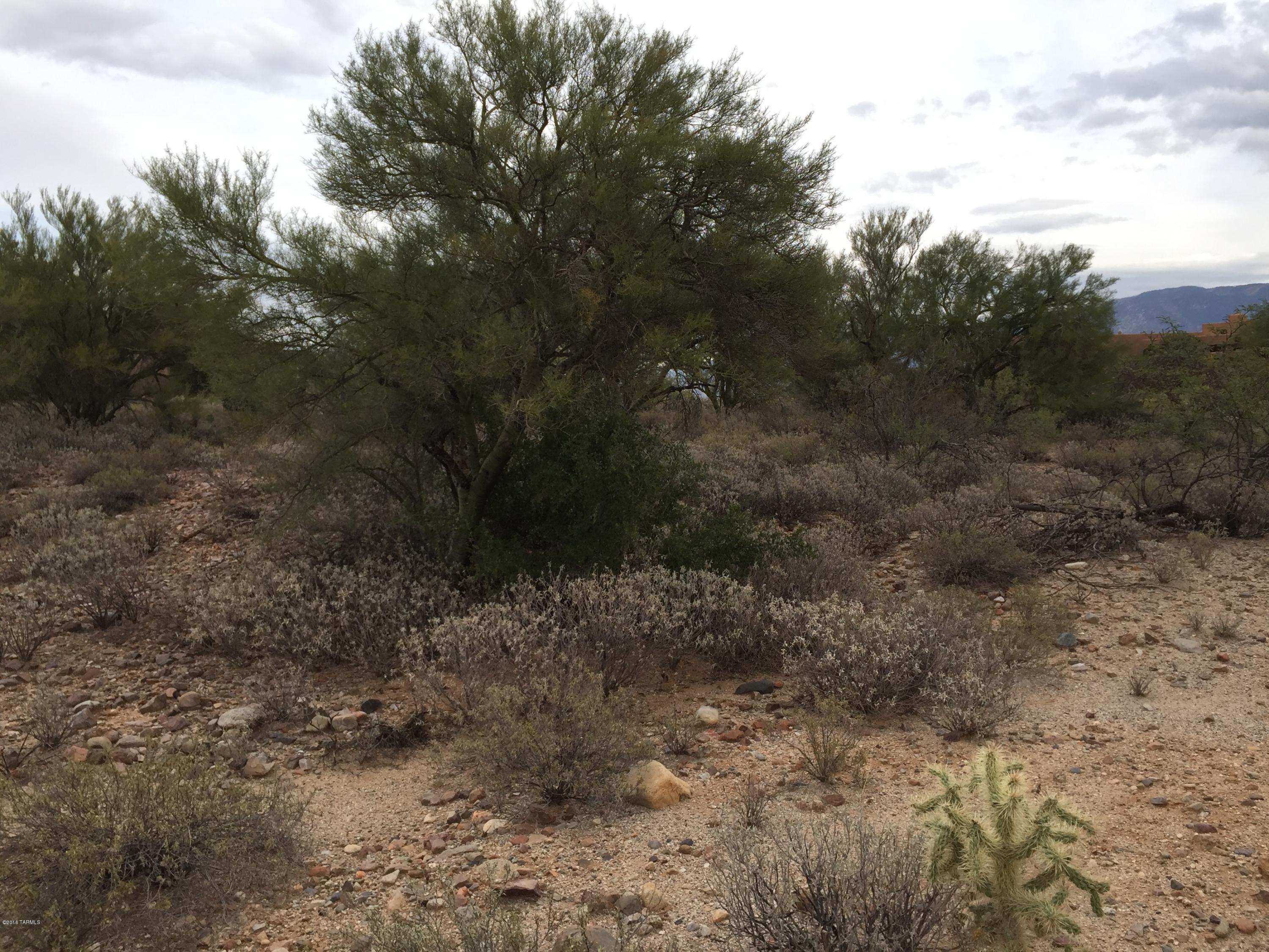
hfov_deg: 61.7
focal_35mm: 29
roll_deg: -0.2
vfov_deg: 48.2
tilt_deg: -3.2
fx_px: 1063
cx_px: 634
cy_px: 476
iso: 32
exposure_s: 1/520
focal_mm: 4.15
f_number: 2.2
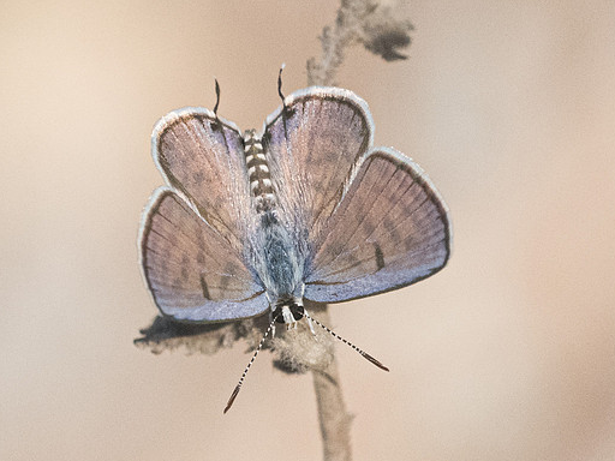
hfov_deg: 2.9
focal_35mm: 693
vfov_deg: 2.1
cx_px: 505
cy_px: 188
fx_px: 12312
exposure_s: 1/2500
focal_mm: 150
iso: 1600
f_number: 11
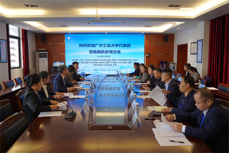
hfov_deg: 65.5
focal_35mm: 28
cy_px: 76
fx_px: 178
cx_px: 114
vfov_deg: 46.4
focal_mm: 28
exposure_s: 1/125
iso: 640
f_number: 3.5
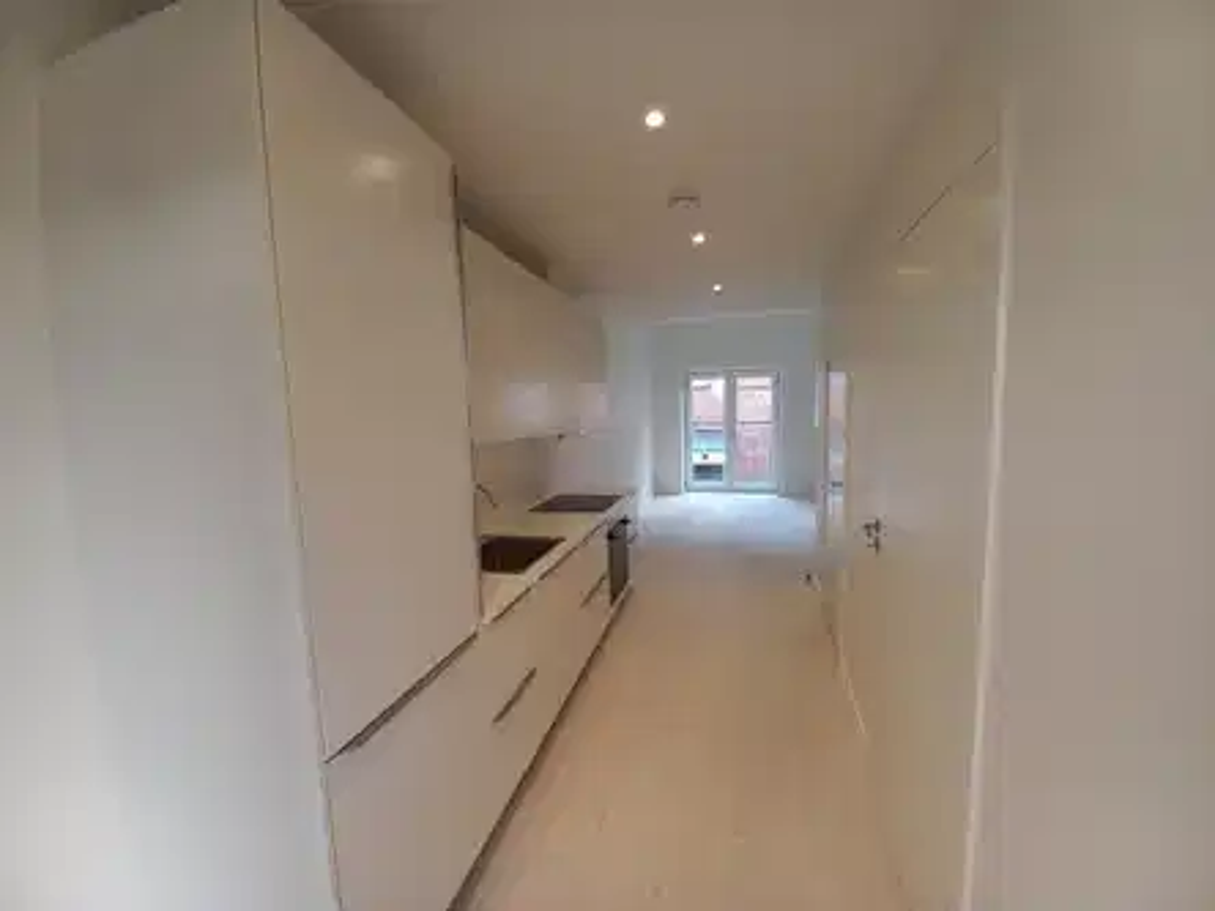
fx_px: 456
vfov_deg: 89.9
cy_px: 456
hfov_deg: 106.2
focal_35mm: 13
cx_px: 608
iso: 50
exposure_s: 1/50
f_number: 2.2
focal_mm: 1.42
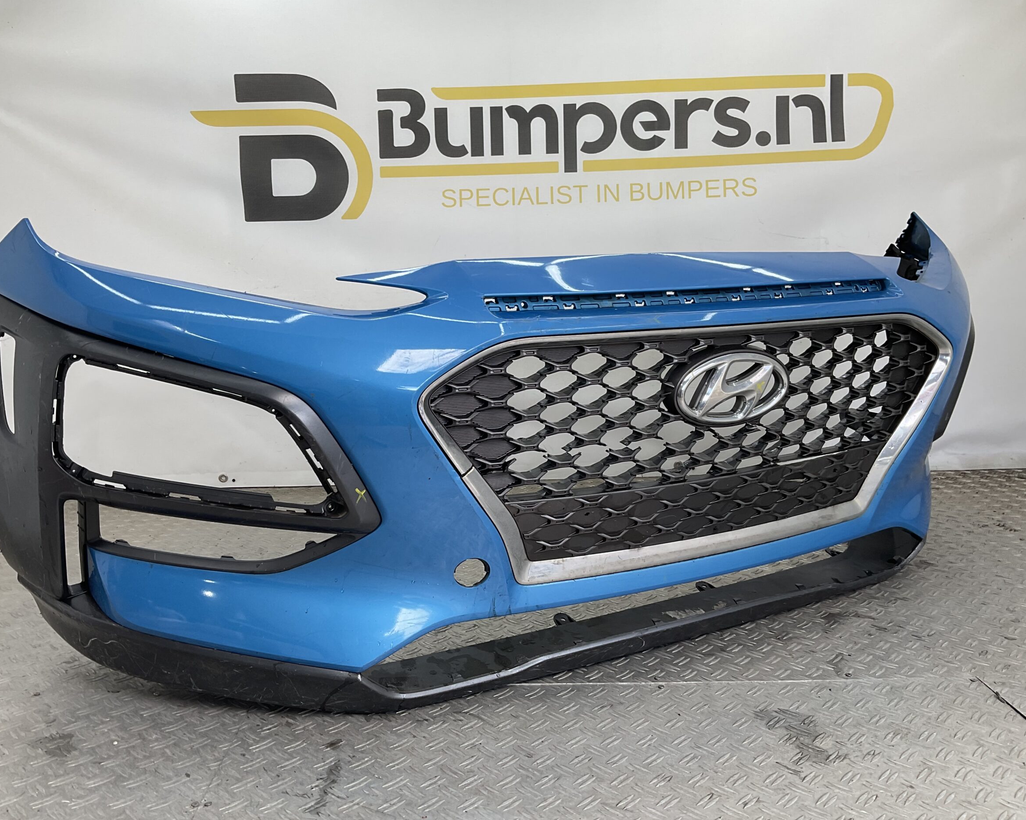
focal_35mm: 31
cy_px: 407
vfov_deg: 47.1
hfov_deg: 57.1
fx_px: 941
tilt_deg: -8.9
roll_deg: +0.7
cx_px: 474
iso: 16
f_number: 1.8
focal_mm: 3
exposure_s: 1/135
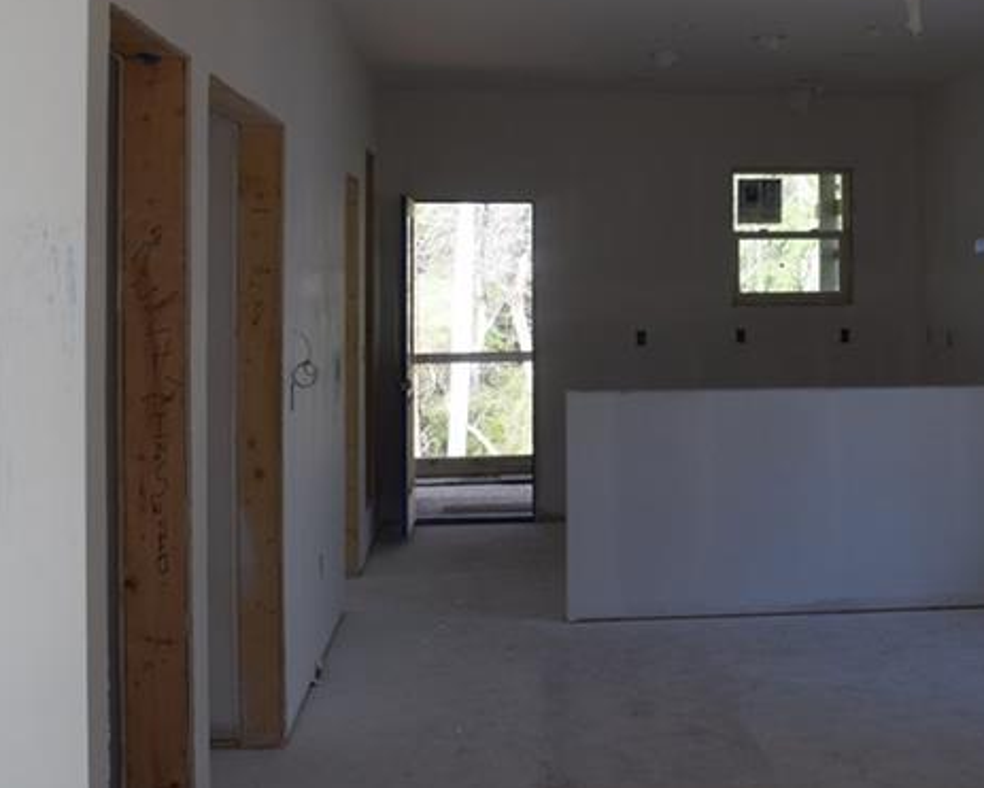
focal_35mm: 56
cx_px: 740
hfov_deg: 32.9
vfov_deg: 26.9
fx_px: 1632
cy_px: 217
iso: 400
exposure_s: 1/160
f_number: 6.3
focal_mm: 18
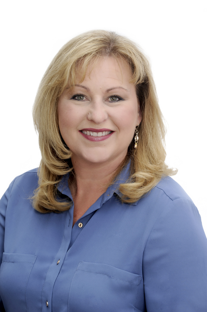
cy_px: 156
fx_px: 1468
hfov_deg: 8.1
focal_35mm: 170
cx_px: 104
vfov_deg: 12.1
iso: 200
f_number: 14
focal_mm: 170
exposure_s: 1/60
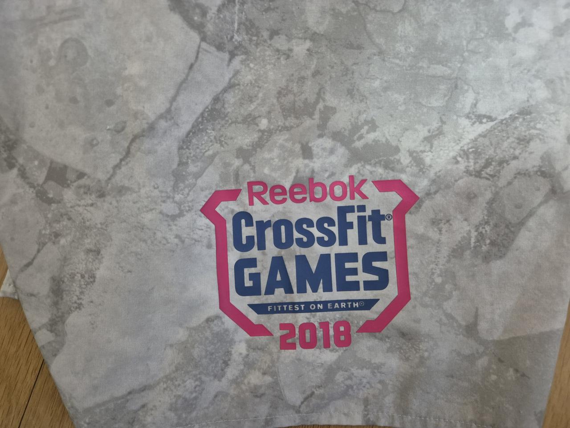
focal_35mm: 23
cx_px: 285
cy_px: 214
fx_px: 379
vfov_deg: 58.9
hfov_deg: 73.9
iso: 640
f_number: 1.8
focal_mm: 5.4
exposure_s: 1/60.2
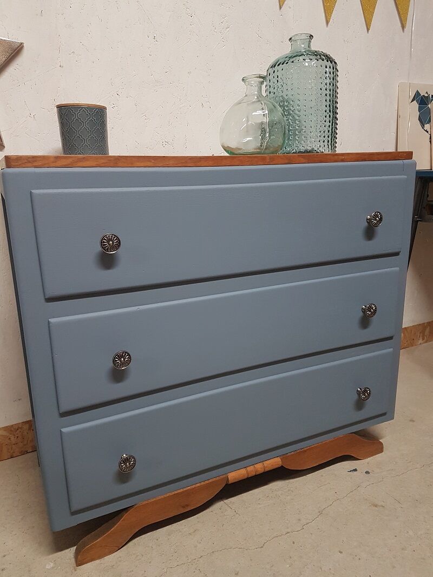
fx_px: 433
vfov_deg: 67.3
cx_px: 216
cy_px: 288
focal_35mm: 26
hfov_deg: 53.1
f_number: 1.7
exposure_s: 1/50
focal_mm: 4.2
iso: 160
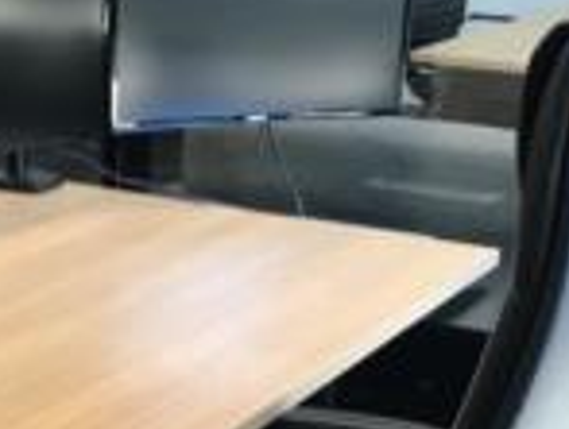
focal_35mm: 95
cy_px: 574
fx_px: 1565
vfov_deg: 14.9
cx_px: 139
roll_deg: -2.2
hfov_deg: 20.4
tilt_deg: -26.5
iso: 32
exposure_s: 1/20
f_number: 1.8
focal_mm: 3.99
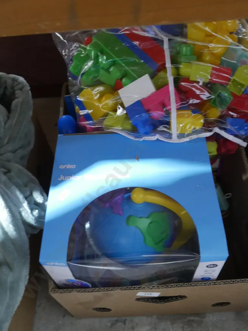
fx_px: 325
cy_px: 166
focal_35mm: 34
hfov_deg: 41.8
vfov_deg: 54.0
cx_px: 124
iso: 3200
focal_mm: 17
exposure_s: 1/15
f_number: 5.6
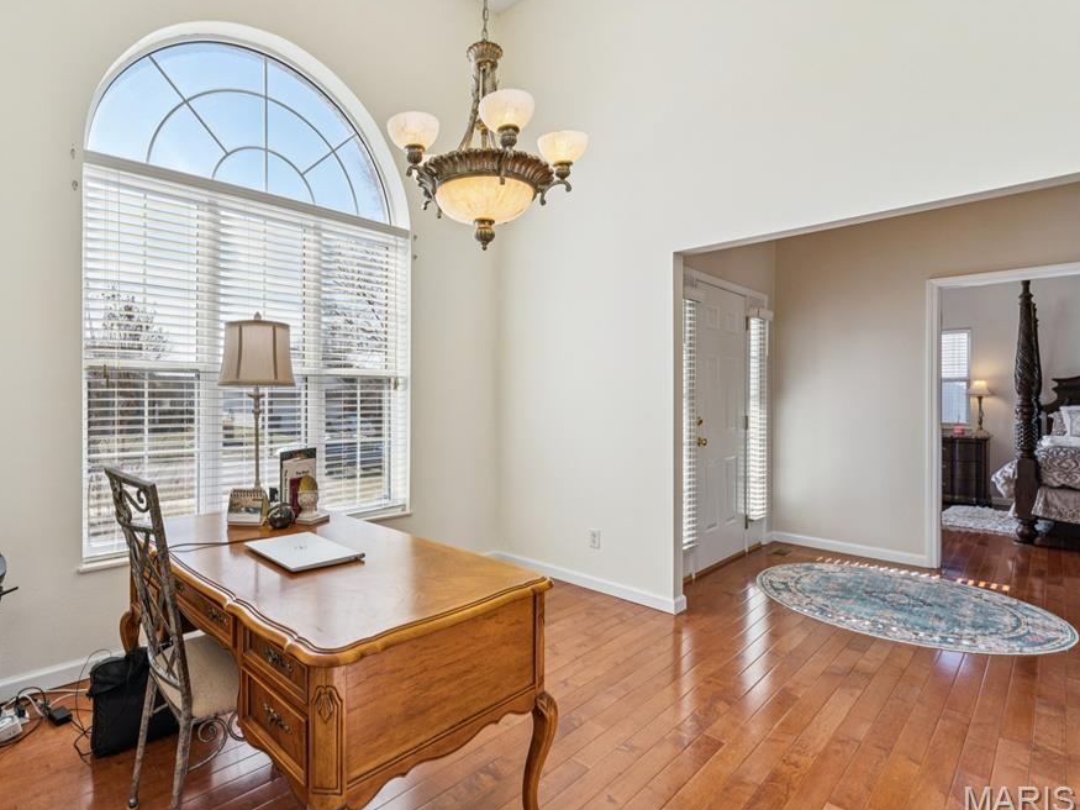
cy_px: 405
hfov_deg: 87.1
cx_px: 455
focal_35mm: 18
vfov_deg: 71.6
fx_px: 562
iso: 100
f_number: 13
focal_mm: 16
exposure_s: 1/40
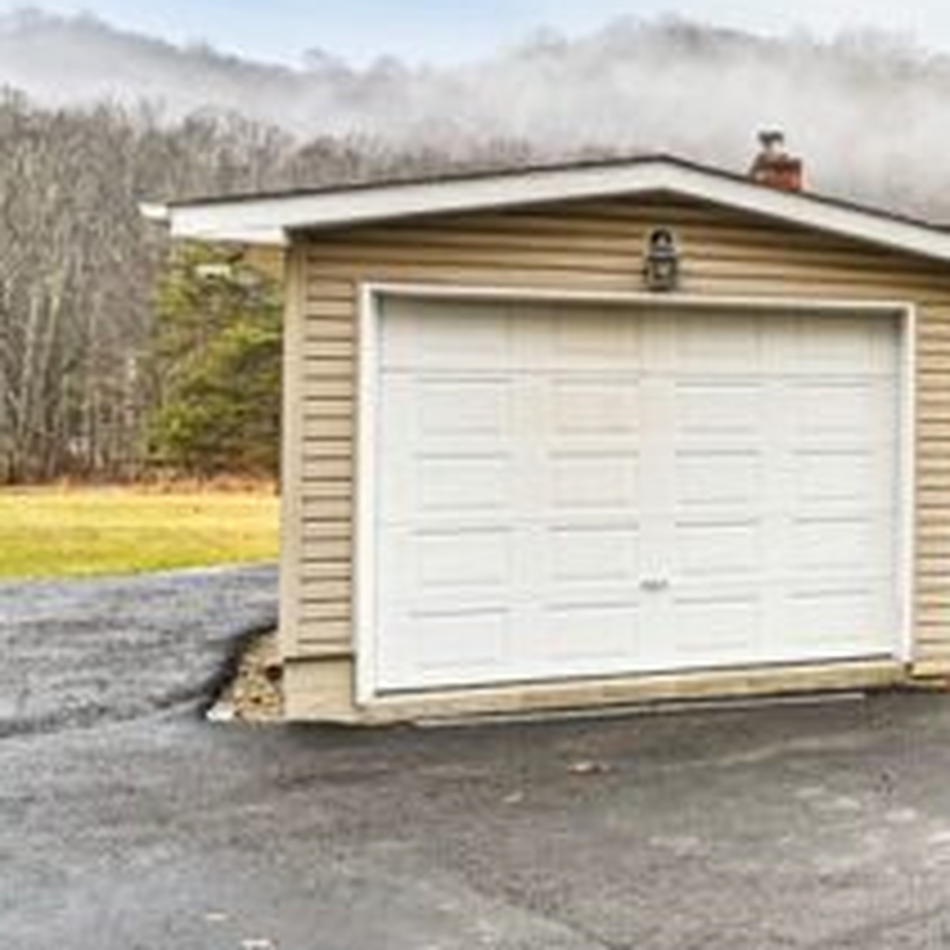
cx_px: 1360
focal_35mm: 45
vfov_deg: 37.4
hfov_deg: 27.9
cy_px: 378
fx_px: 1397
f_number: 6.3
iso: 100
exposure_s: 1/40
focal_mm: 14
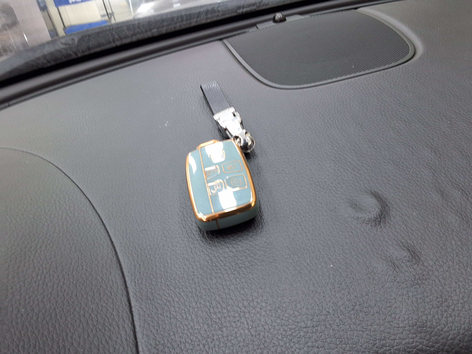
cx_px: 236
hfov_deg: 63.4
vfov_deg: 49.7
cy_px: 177
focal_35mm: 28
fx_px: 382
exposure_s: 1/40
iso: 200
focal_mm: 2.91
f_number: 1.9
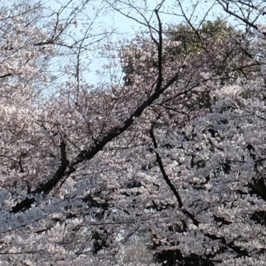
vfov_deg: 9.1
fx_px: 1669
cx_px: 64
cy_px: 200
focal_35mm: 192
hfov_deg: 9.1
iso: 400
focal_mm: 22.3
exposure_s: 1/180
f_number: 13
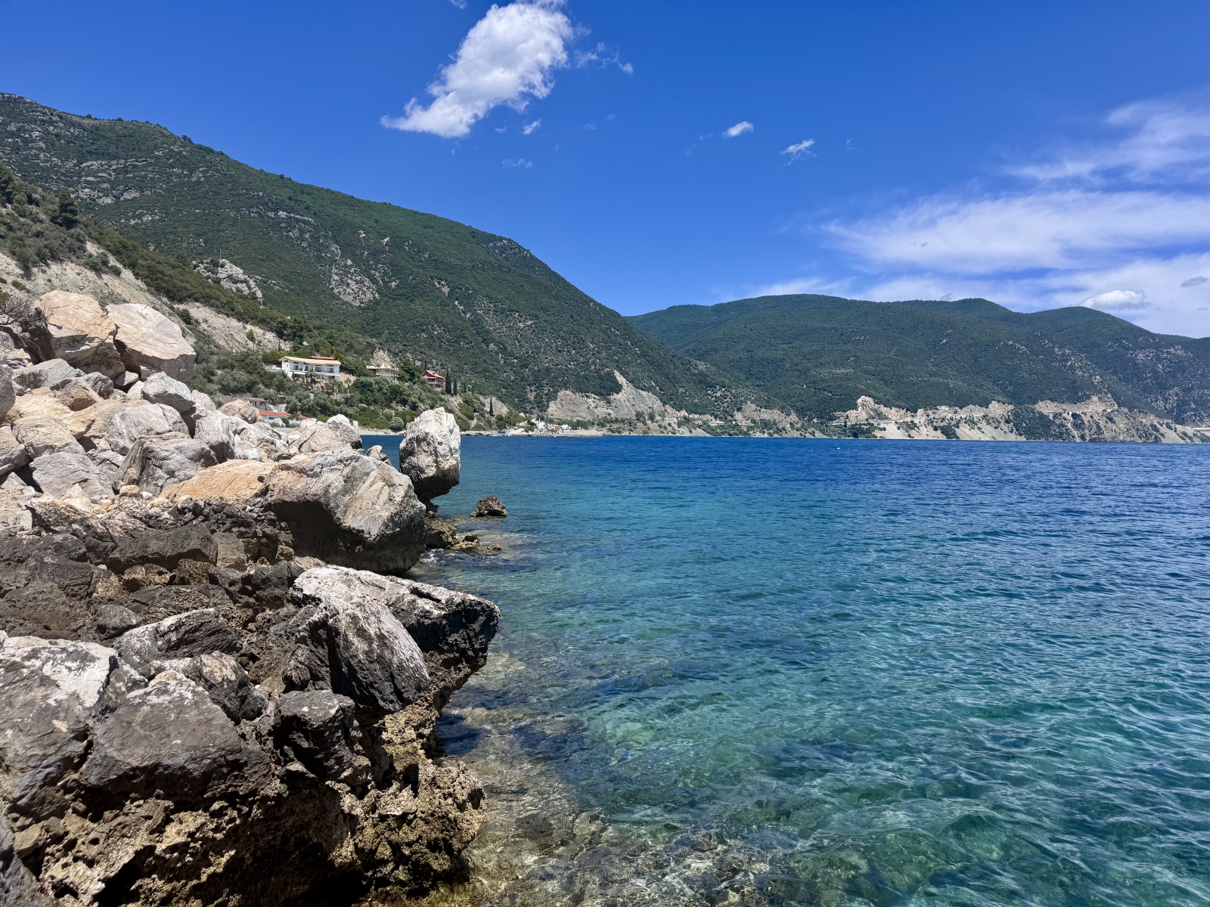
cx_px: 605
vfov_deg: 56.8
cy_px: 454
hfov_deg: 71.6
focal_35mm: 24
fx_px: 839
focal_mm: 6.76
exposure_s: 1/5348
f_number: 1.78
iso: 80
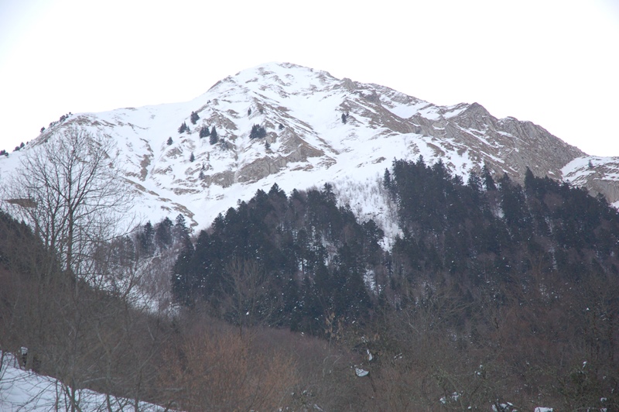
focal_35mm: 105
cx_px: 310
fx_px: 1804
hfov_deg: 19.5
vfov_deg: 13.0
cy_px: 206
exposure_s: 1/60
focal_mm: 70
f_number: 4.5
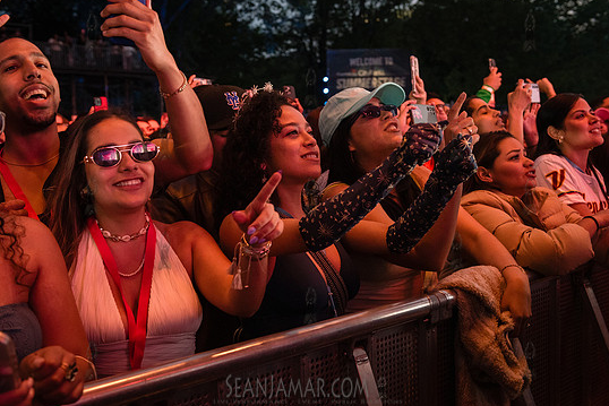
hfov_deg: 47.4
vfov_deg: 32.6
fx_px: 694
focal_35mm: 41
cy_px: 195
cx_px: 310
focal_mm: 38
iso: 5000
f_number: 4
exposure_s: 1/320
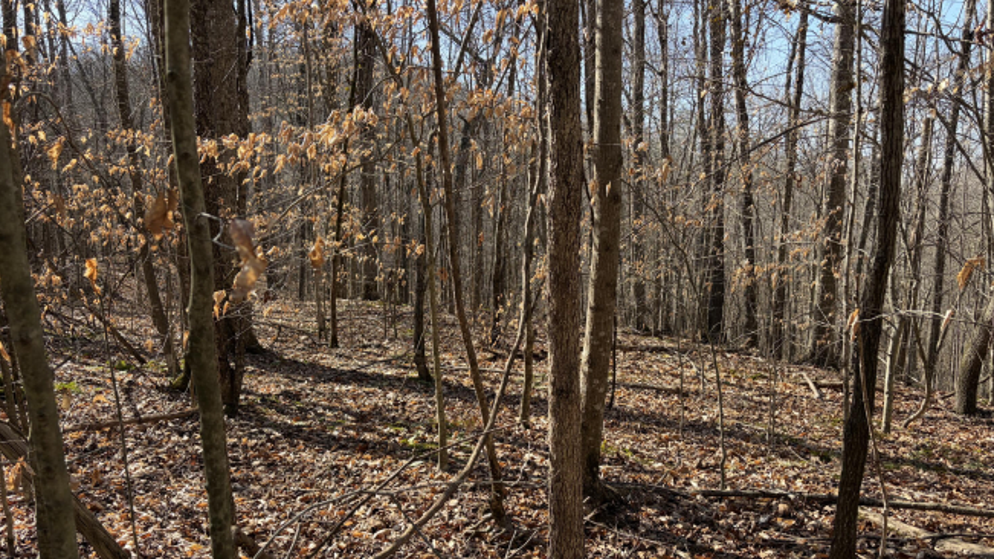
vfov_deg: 39.9
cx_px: 503
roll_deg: +0.8
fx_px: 764
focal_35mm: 29
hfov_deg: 66.1
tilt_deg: -9.0
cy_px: 344
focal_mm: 5.96
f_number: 1.6
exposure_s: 1/959
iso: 50
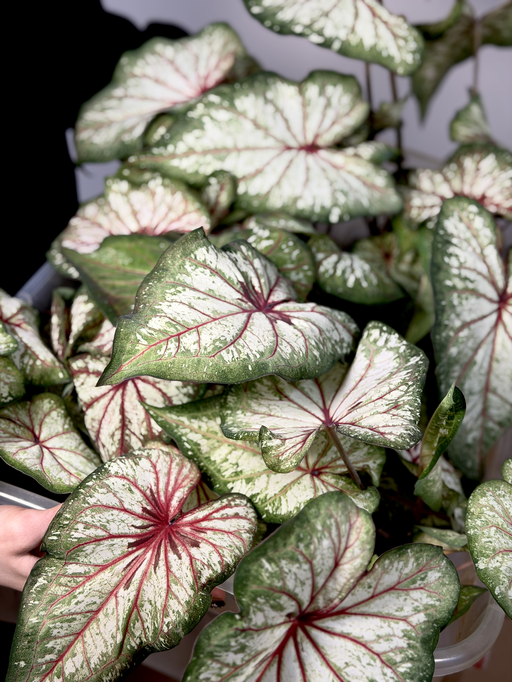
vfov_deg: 39.7
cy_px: 341
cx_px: 256
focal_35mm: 48
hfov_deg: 30.3
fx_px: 947
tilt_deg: -34.3
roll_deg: -2.9
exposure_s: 1/100
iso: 50
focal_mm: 6.76
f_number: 1.78
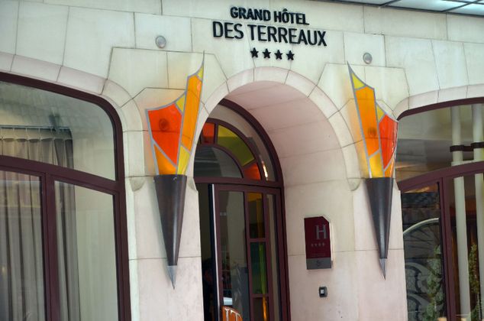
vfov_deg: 13.0
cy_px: 160
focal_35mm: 105
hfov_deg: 19.5
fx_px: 1409
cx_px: 242
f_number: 5.3
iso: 200
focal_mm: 70
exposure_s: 1/200
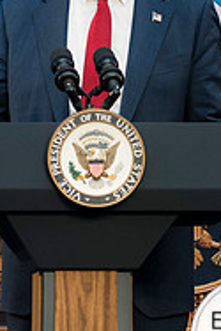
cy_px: 53
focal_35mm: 541
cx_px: 101
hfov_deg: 2.5
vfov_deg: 3.8
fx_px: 4972
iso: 400
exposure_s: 1/320
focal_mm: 150
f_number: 2.8
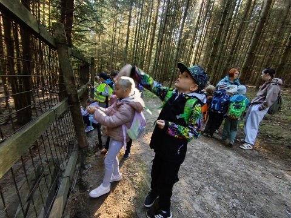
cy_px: 109
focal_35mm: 17
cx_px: 146
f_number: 2.2
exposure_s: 1/33.3
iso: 1124
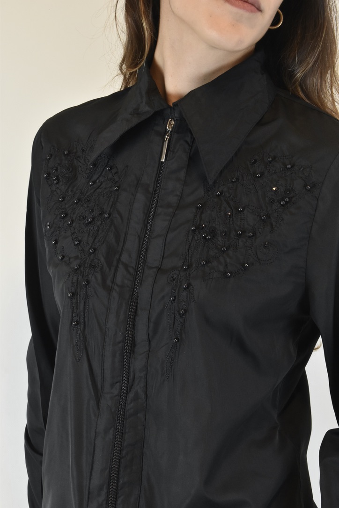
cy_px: 254
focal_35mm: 82
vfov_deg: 24.6
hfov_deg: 16.6
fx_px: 1165
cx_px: 170
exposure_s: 1/20
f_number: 16
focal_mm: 55
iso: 1600
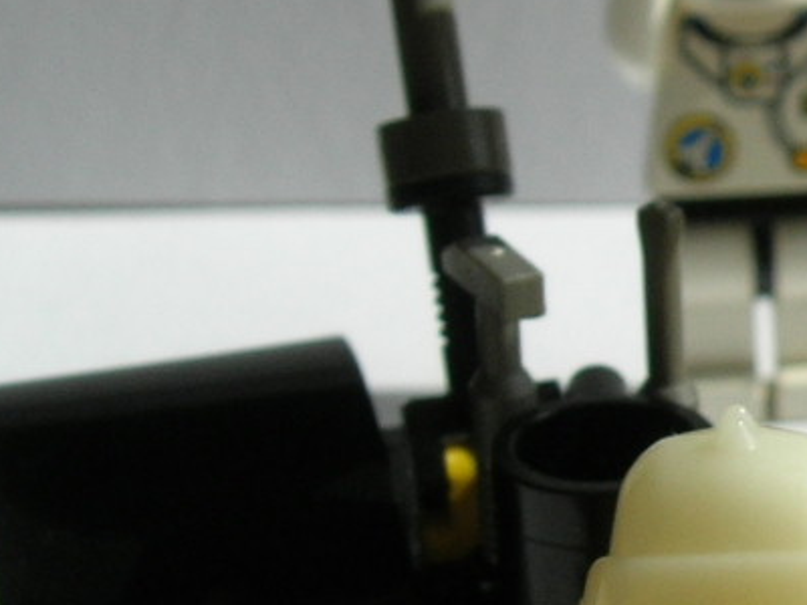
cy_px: 524
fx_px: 3544
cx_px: 1116
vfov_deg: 9.7
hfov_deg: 12.5
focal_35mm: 152
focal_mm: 7.8
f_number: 4.8
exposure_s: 1/497
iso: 64
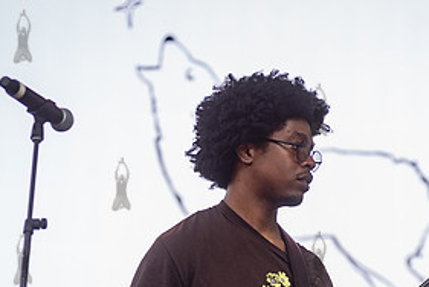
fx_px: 1968
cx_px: 318
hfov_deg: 12.4
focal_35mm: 165
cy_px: 257
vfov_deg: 8.3
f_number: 3.2
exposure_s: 1/500
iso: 400
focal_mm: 80
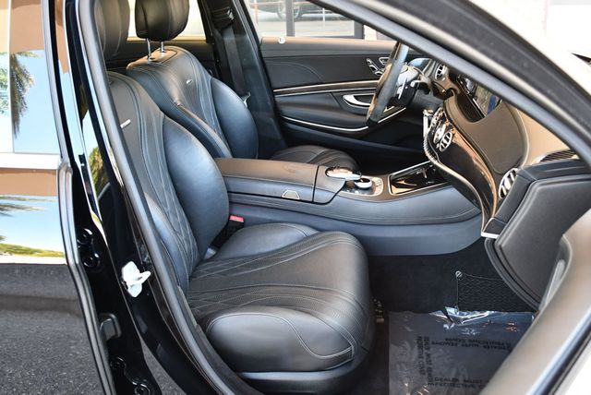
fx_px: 592
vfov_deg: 36.9
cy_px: 198
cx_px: 296
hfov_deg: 53.1
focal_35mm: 36
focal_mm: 18
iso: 1000
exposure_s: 1/125
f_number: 3.5
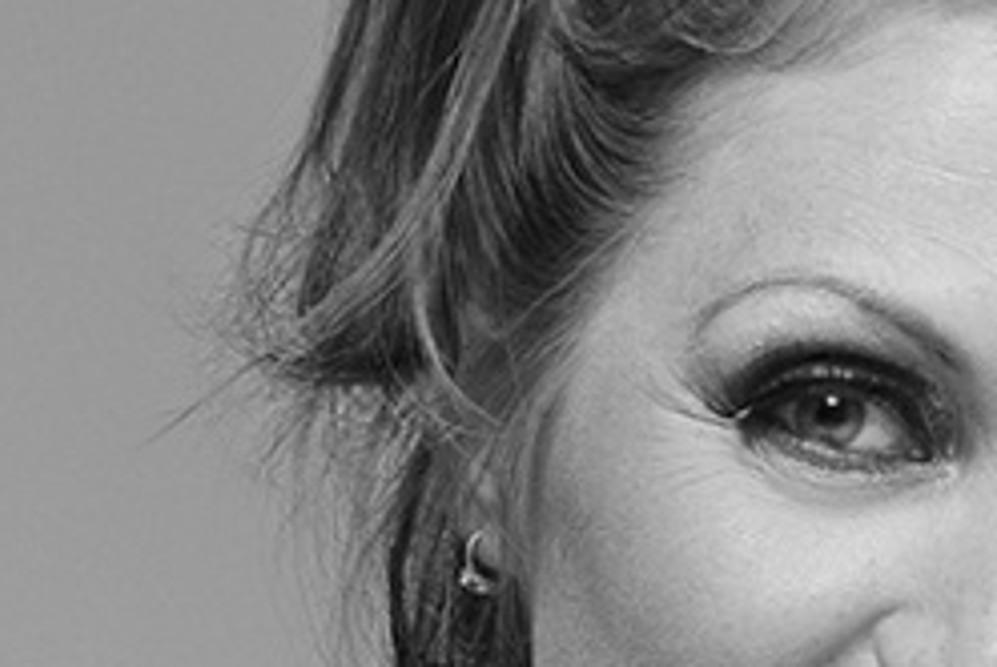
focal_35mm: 387
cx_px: 1781
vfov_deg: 3.5
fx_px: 10730
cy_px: 1670
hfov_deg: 5.2
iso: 160
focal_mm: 50
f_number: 7.1
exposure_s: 1/200
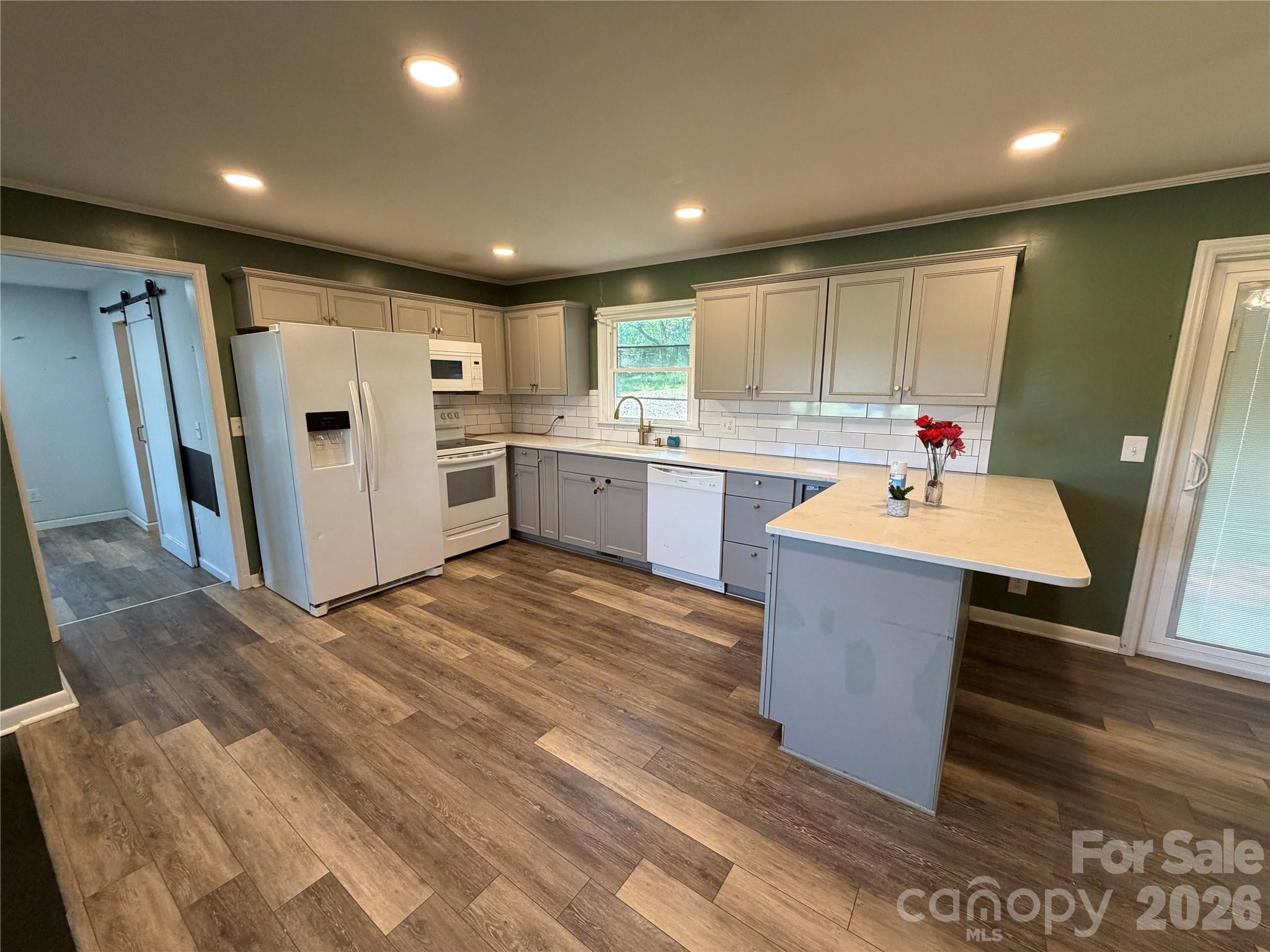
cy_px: 476
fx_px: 514
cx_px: 635
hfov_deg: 102.1
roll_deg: -0.1
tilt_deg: -10.8
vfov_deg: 85.7
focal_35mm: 14
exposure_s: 1/120
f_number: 2.2
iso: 320
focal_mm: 2.22
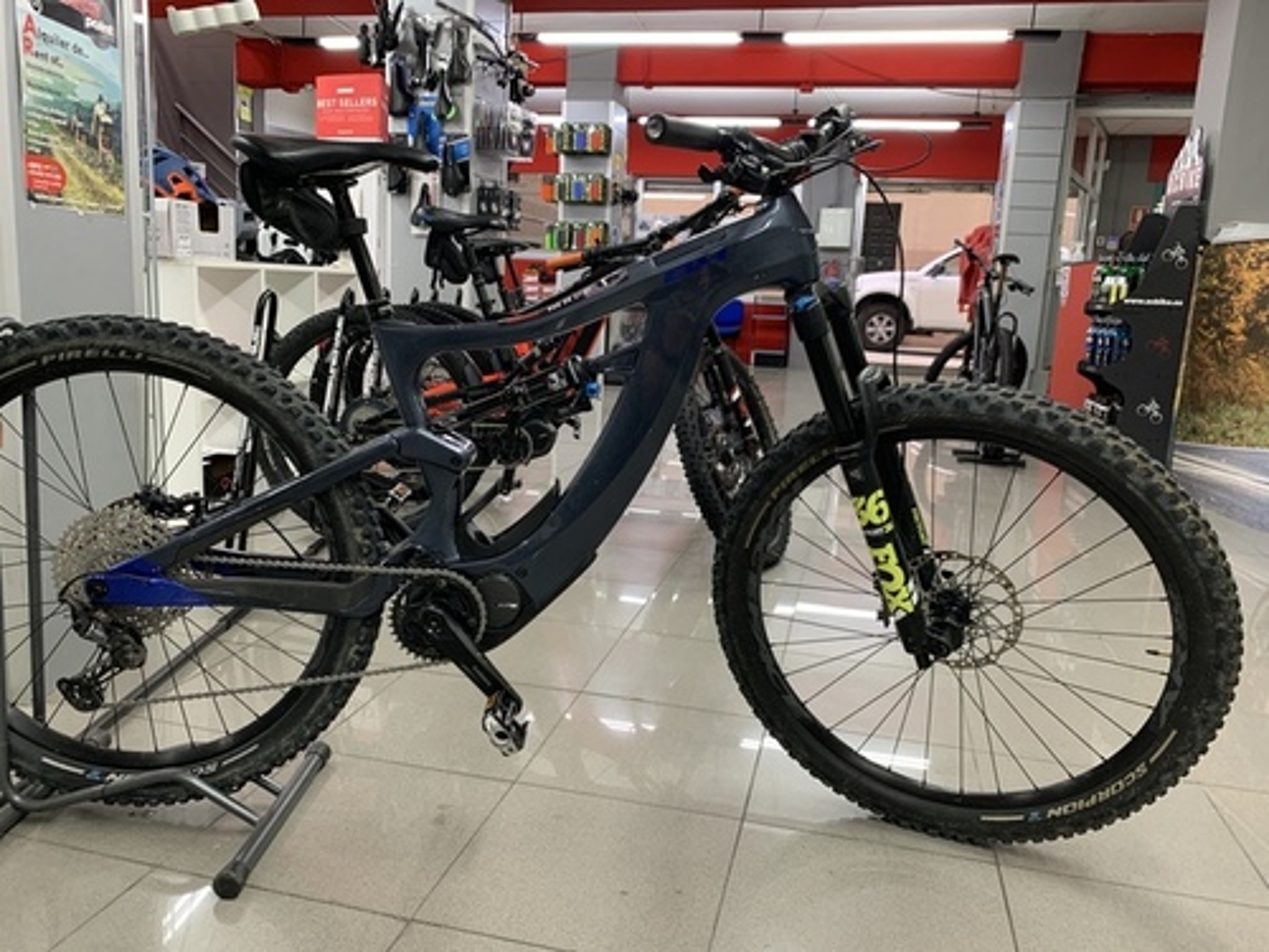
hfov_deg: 67.3
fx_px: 953
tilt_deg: -10.0
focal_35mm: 26
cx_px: 634
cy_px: 476
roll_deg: -2.5
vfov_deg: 53.1
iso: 160
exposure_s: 1/60
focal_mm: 4.25
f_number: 1.8
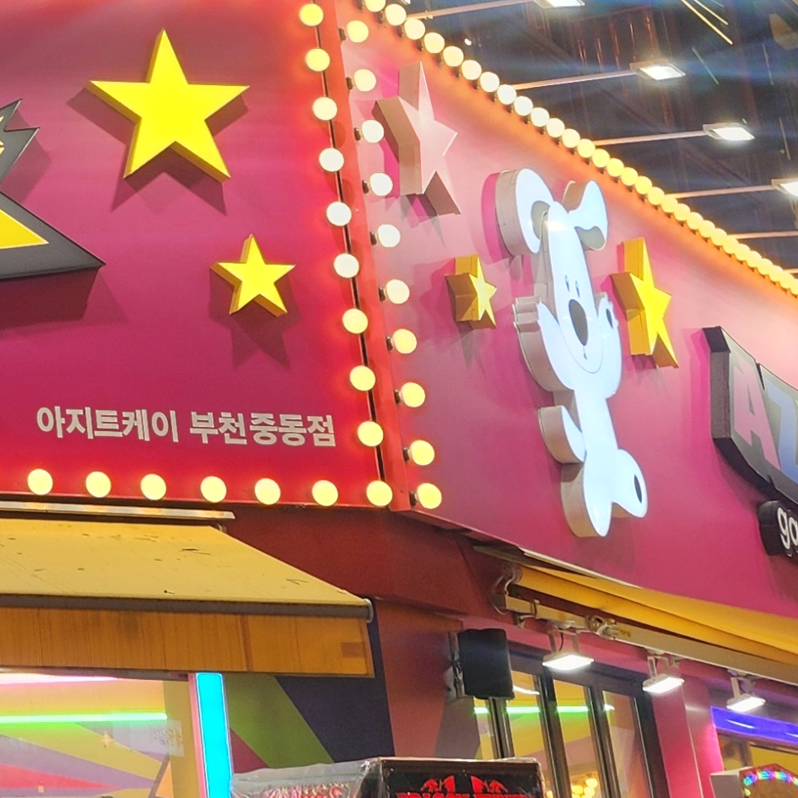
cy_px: -251
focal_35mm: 86
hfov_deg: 17.9
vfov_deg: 18.7
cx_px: -429
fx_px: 2243
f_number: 1.8
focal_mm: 5.4
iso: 50
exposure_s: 1/120
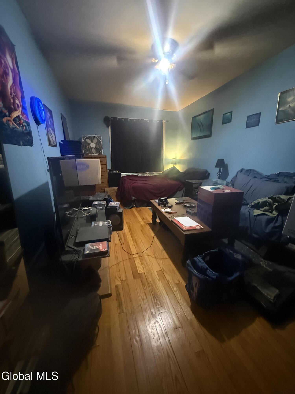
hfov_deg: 85.7
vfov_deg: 102.1
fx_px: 159
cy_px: 197
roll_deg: -0.1
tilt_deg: -14.4
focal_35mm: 14
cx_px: 148
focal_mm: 2.22
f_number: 2.2
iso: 1250
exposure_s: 1/30
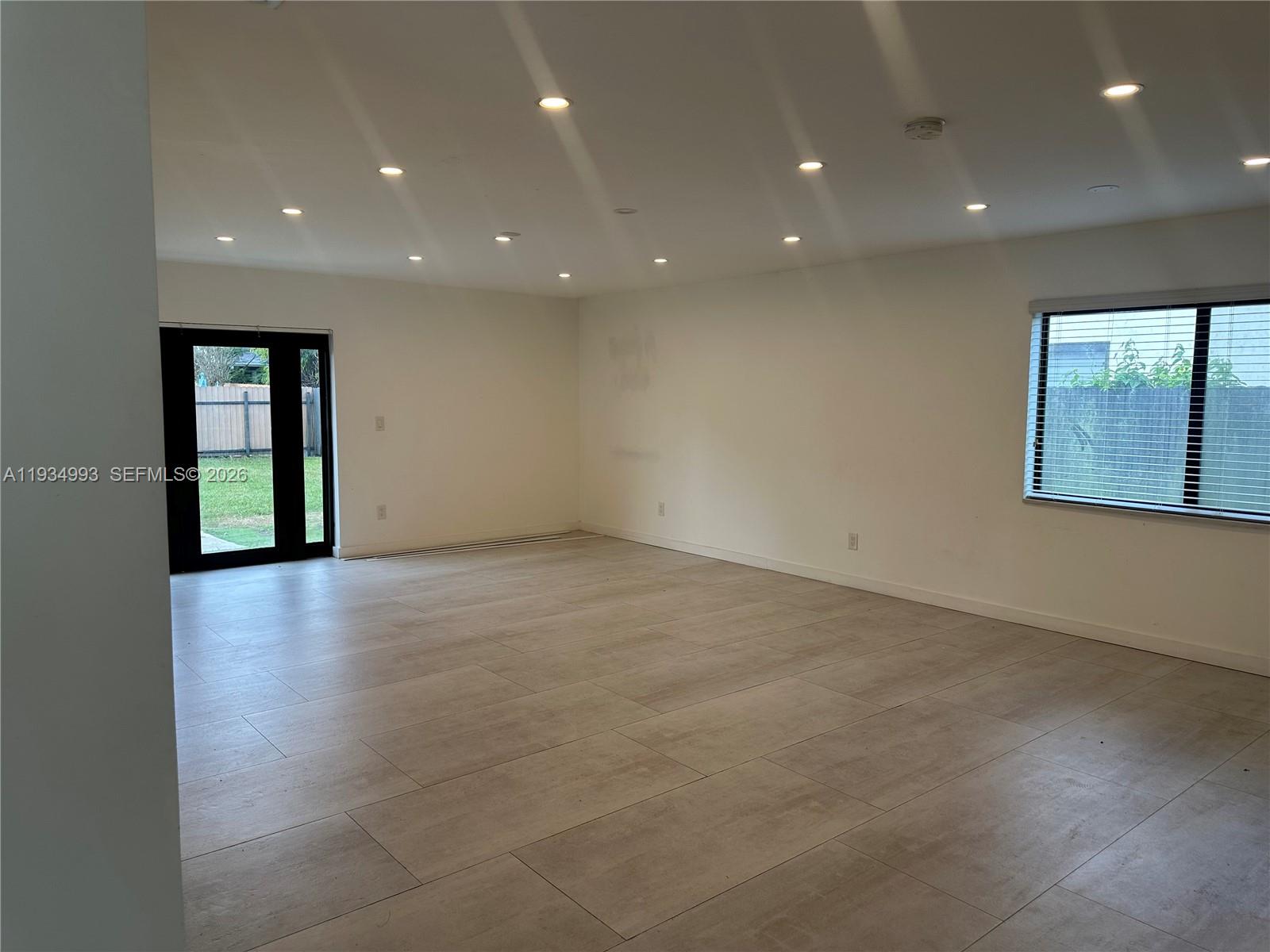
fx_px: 881
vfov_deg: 56.8
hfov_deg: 71.6
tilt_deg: -5.7
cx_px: 635
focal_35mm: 24
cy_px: 476
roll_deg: -1.0
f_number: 1.78
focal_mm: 6.86
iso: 80
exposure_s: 1/237
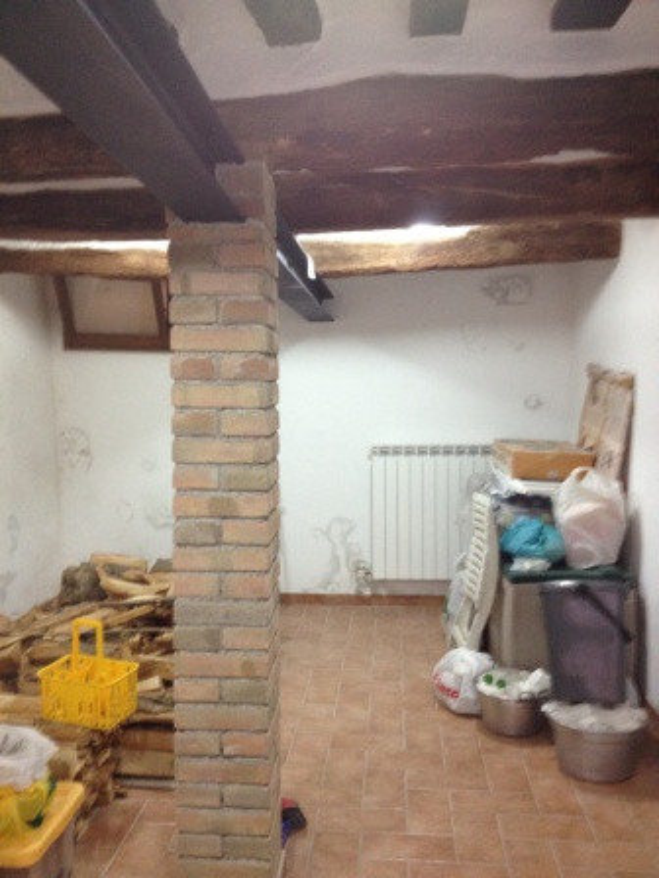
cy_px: 439
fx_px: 888
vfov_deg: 52.6
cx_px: 330
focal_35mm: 35
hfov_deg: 40.7
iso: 200
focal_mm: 4.28
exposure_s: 1/20
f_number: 2.4
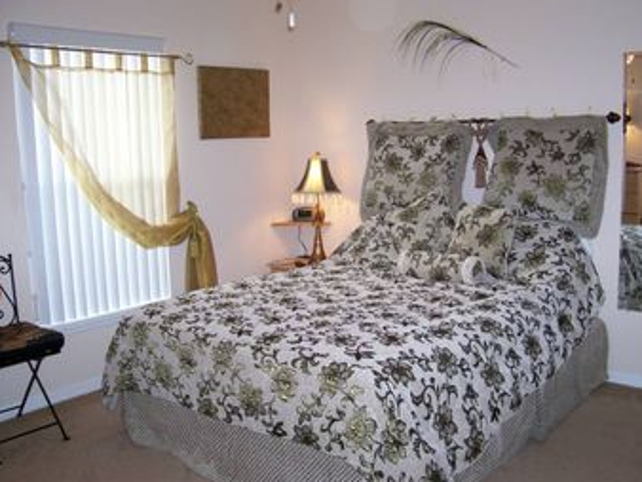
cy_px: 232
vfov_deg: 38.7
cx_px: 346
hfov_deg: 50.1
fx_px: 687
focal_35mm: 37
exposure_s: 1/64
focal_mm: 5.6
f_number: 2.7
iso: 80
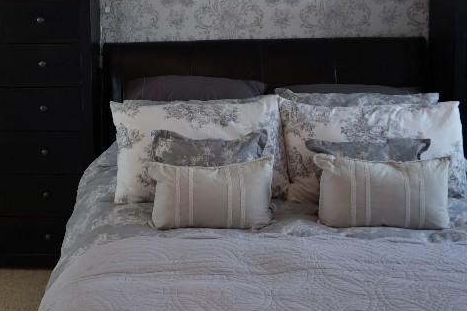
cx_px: 109
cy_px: 7
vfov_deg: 21.2
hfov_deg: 31.7
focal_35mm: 62
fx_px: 805
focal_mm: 19
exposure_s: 1/30
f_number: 4
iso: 160
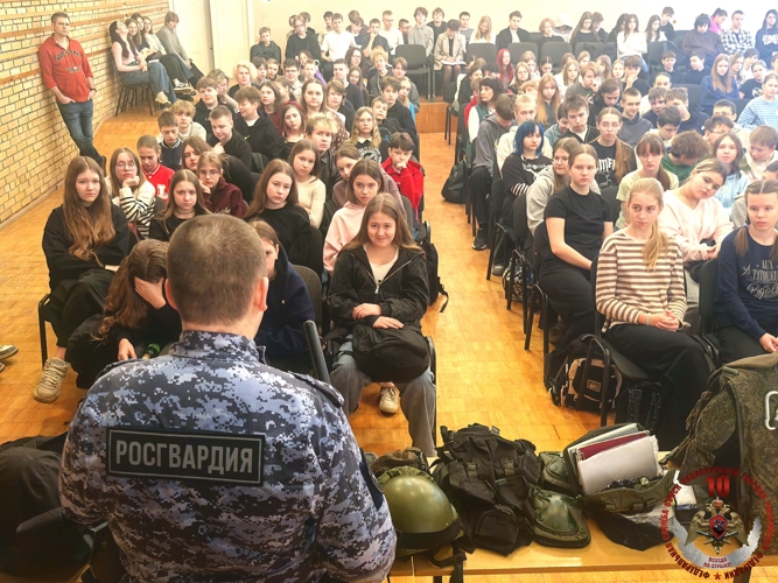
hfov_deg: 54.0
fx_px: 764
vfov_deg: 41.8
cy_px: 292
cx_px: 389
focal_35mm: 34
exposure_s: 1/33.3
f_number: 1.4
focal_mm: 6.98
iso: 400
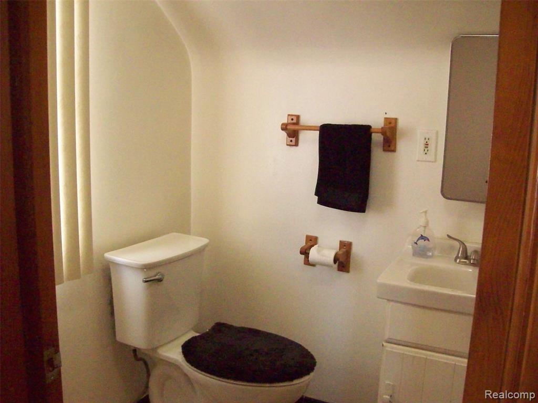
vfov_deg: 39.7
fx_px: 560
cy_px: 202
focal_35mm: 36
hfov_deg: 51.4
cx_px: 269
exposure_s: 1/172
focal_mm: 6
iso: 800
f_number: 2.7
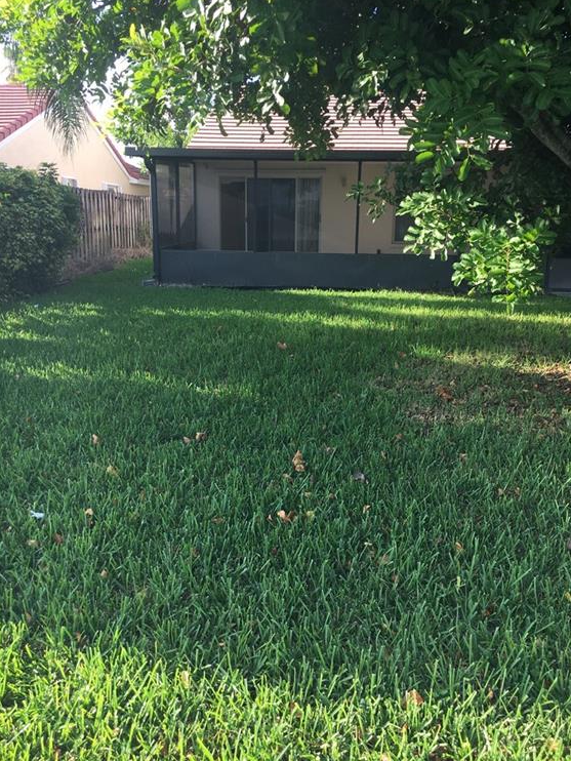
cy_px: 368
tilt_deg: -14.7
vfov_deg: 59.9
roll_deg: -2.9
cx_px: 293
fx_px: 659
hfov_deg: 46.8
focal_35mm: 30
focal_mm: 4.15
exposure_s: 1/234
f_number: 2.2
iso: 25
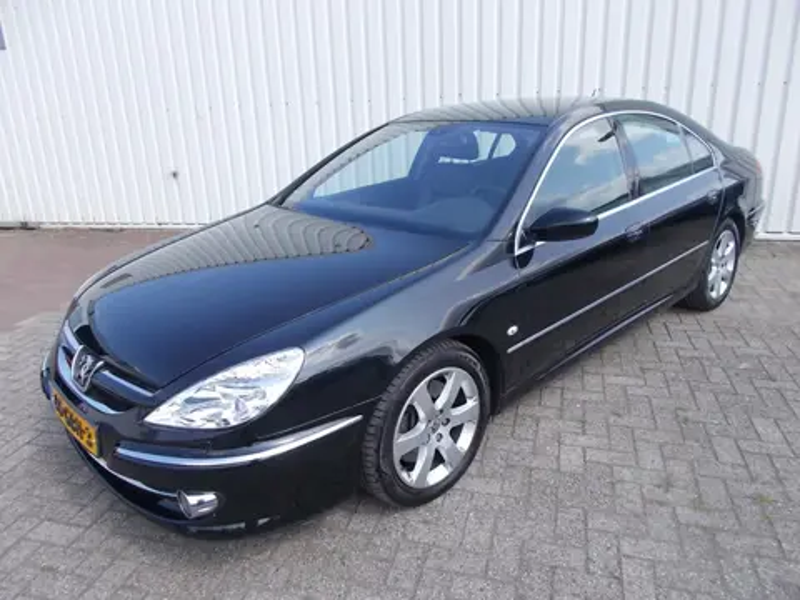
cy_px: 300
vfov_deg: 53.1
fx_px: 601
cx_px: 400
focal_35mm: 26
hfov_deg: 67.3
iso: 80
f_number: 3.2
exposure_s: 1/500
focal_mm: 4.6
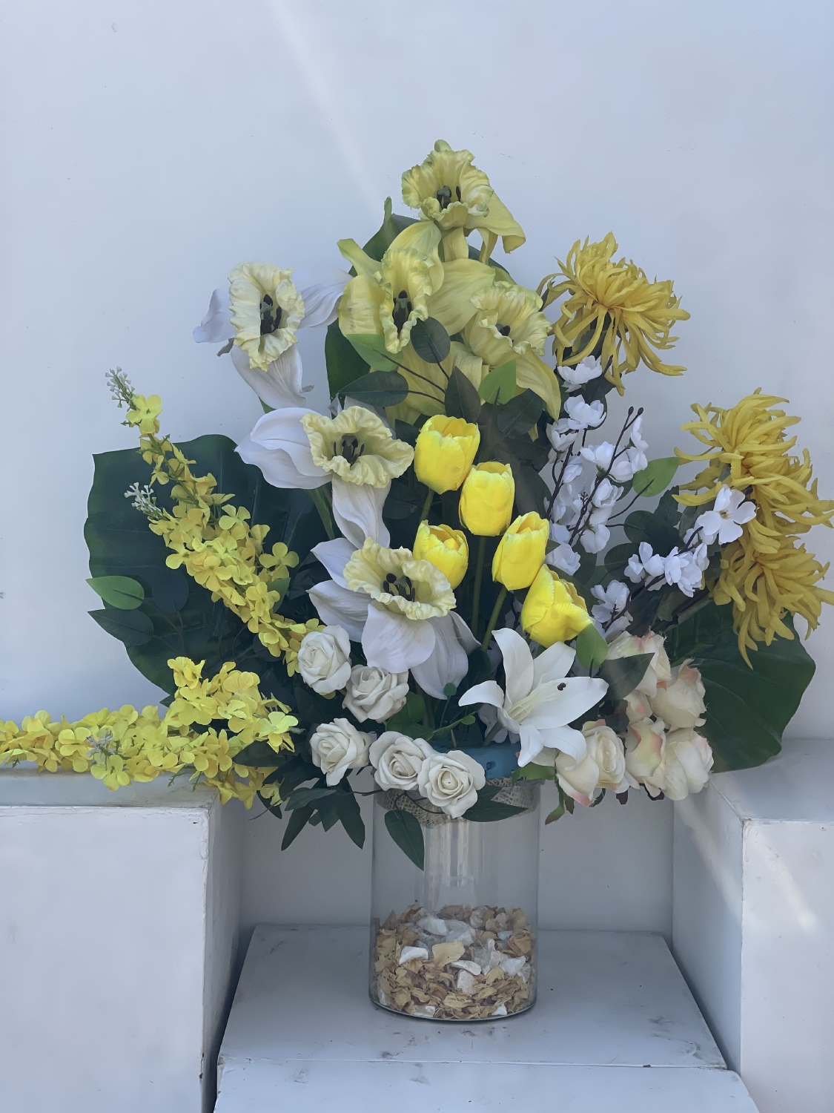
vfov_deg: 30.3
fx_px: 2056
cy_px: 556
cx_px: 417
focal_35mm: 64
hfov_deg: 22.9
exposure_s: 1/853
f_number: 2.2
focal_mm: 7.5
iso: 20
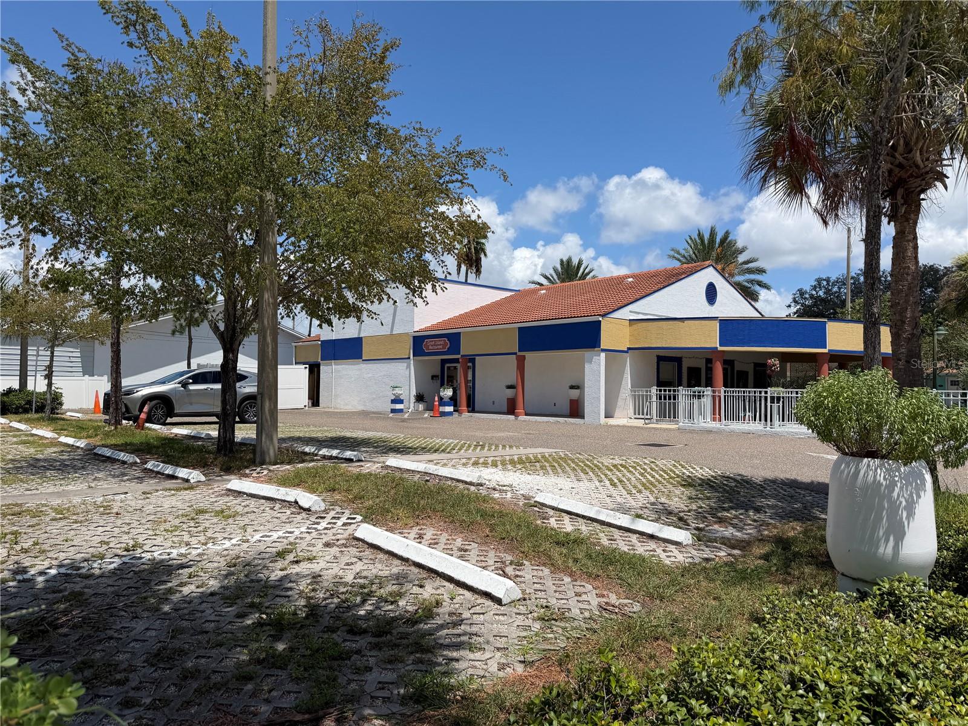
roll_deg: -0.9
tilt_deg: +1.0
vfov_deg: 56.8
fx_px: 671
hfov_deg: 71.6
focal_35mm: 24
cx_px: 484
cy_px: 363
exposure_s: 1/7353
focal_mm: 6.76
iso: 80
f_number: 1.78
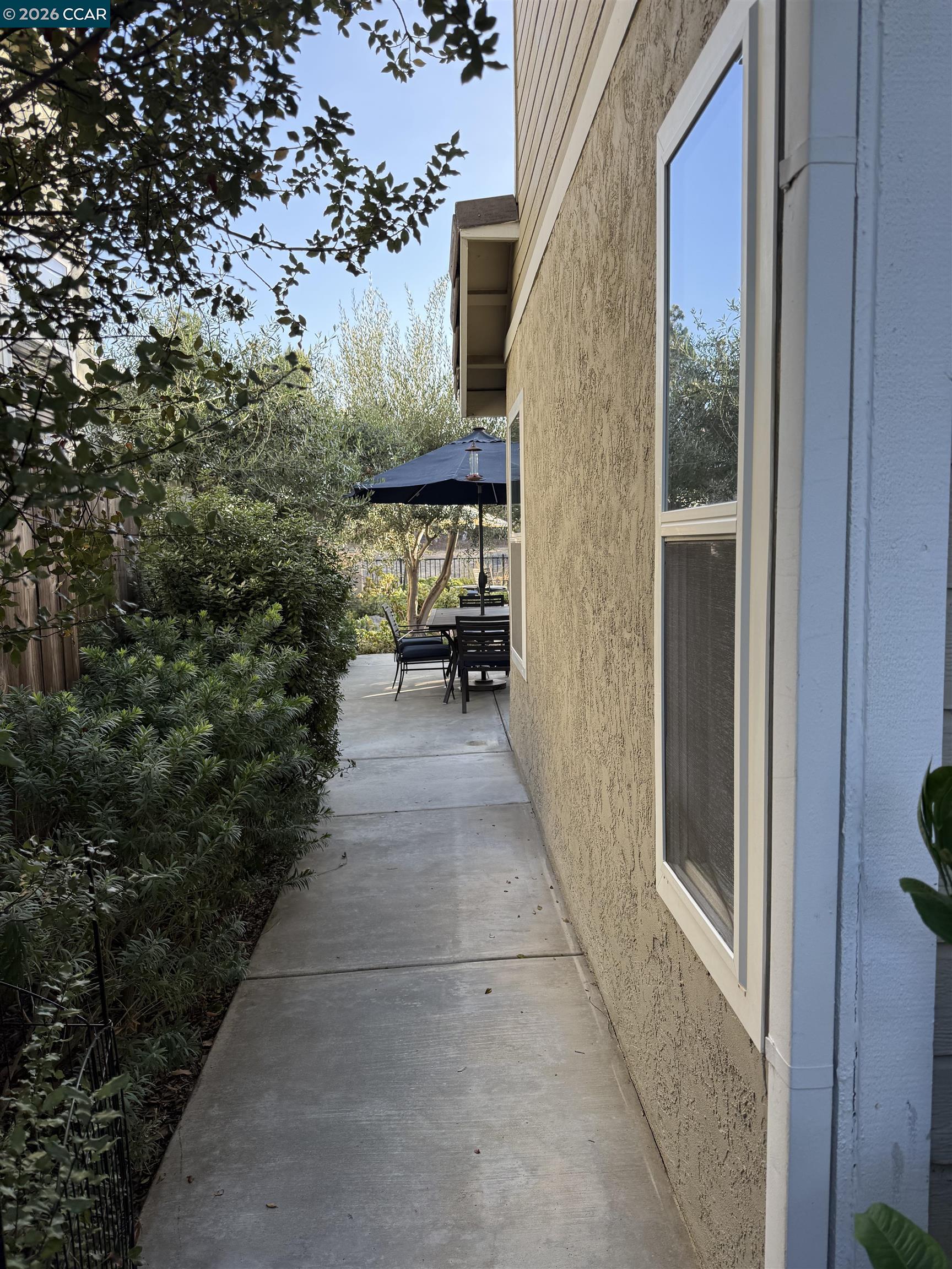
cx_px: 476
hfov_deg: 56.8
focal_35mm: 24
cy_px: 634
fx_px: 880
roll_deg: -0.4
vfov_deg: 71.6
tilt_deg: -5.1
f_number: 1.78
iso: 100
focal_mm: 6.76
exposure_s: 1/481
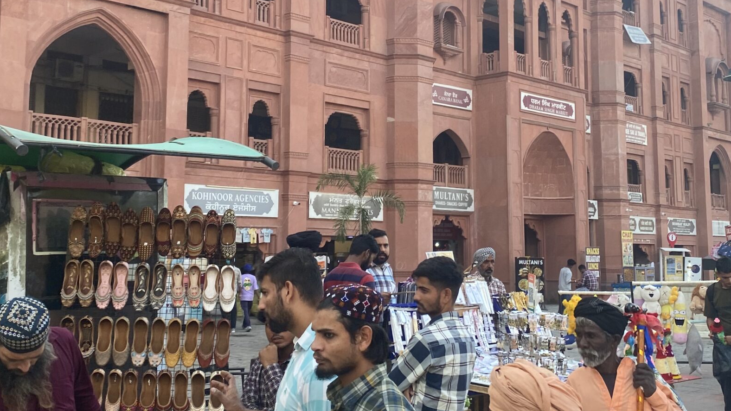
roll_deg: -1.1
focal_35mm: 46
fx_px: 892
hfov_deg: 44.5
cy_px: 150
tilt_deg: +12.8
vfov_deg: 25.9
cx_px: 399
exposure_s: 1/218
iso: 32
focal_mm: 4.25
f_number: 1.8
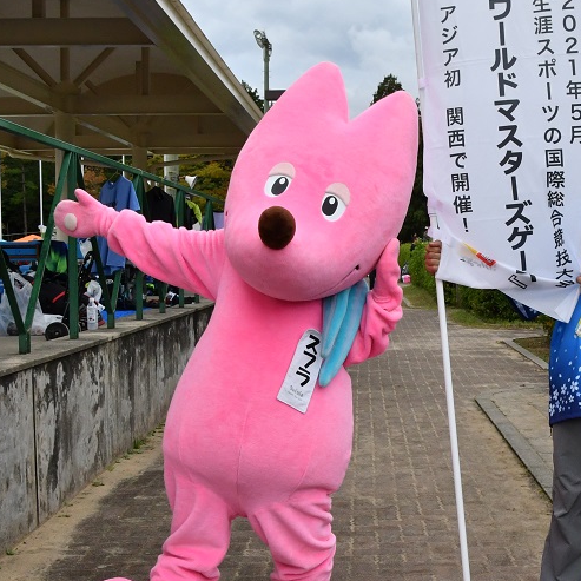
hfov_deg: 27.4
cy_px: 321
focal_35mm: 62
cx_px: 425
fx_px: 1177
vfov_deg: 27.7
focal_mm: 18
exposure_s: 1/640
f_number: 13
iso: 1000
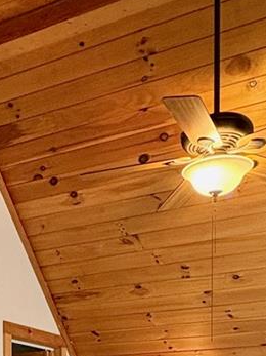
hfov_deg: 22.9
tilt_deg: -0.3
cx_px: 11
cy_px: 453
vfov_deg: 26.7
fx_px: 636
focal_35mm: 62
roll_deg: +0.5
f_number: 2.2
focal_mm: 2.22
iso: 320
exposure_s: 1/60
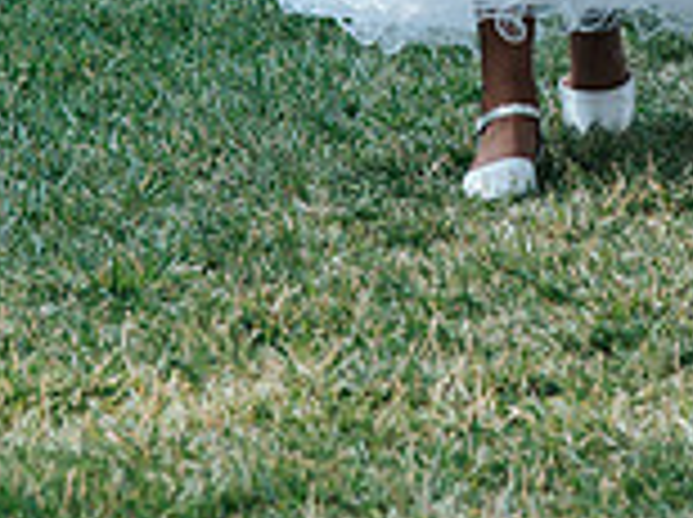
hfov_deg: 4.9
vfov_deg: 3.7
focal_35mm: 401
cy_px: -459
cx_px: 740
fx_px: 8015
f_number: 4.5
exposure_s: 1/320
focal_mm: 95
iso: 400
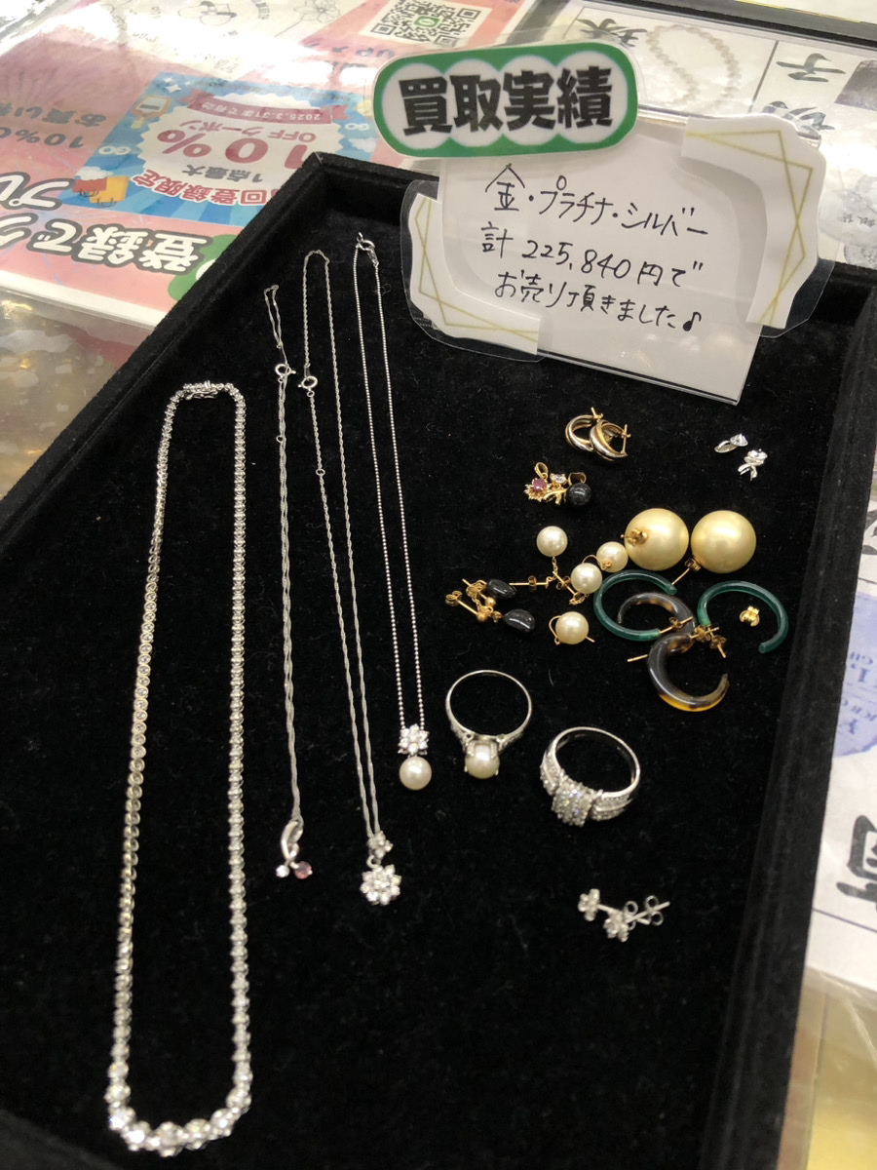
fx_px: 946
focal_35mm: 28
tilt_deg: -50.5
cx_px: 438
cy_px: 585
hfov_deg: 49.7
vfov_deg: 63.4
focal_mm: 3.99
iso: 40
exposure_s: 1/33
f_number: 1.8
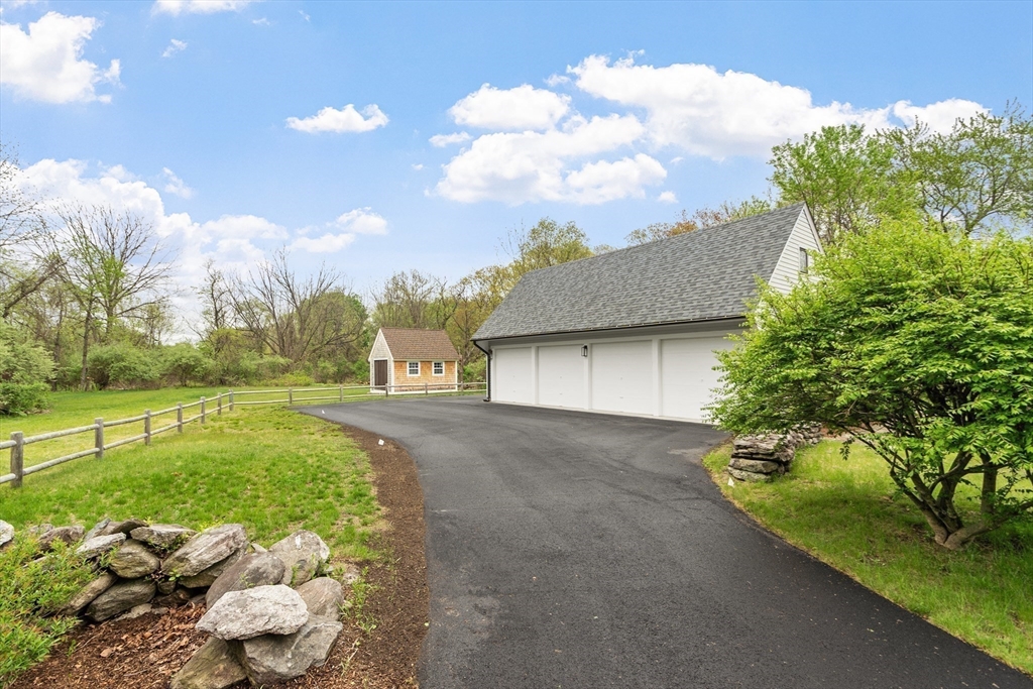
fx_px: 430
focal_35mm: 15
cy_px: 344
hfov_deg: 100.4
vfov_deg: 77.3
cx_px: 516
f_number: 8
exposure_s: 1/100
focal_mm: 10
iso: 100
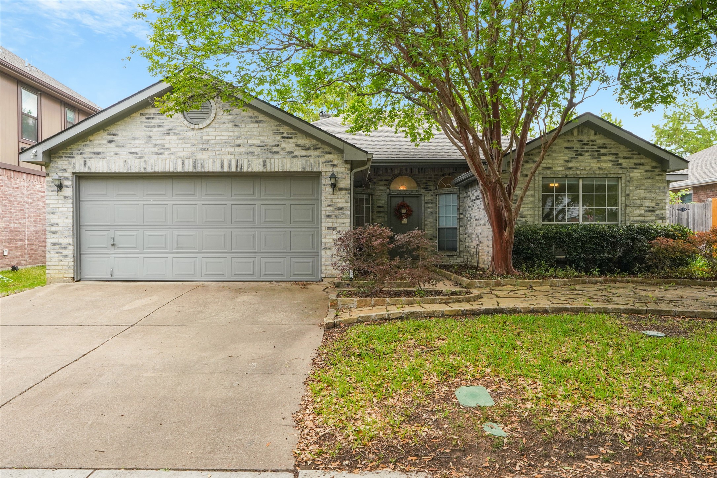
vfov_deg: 49.6
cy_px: 239
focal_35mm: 26
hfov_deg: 69.4
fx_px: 518
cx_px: 358
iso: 640
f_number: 9
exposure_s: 1/250
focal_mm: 17.9
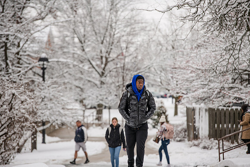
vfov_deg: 7.2
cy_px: 84
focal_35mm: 190
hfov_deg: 10.8
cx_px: 125
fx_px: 1320
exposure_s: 1/500
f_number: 4
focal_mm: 190
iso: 160
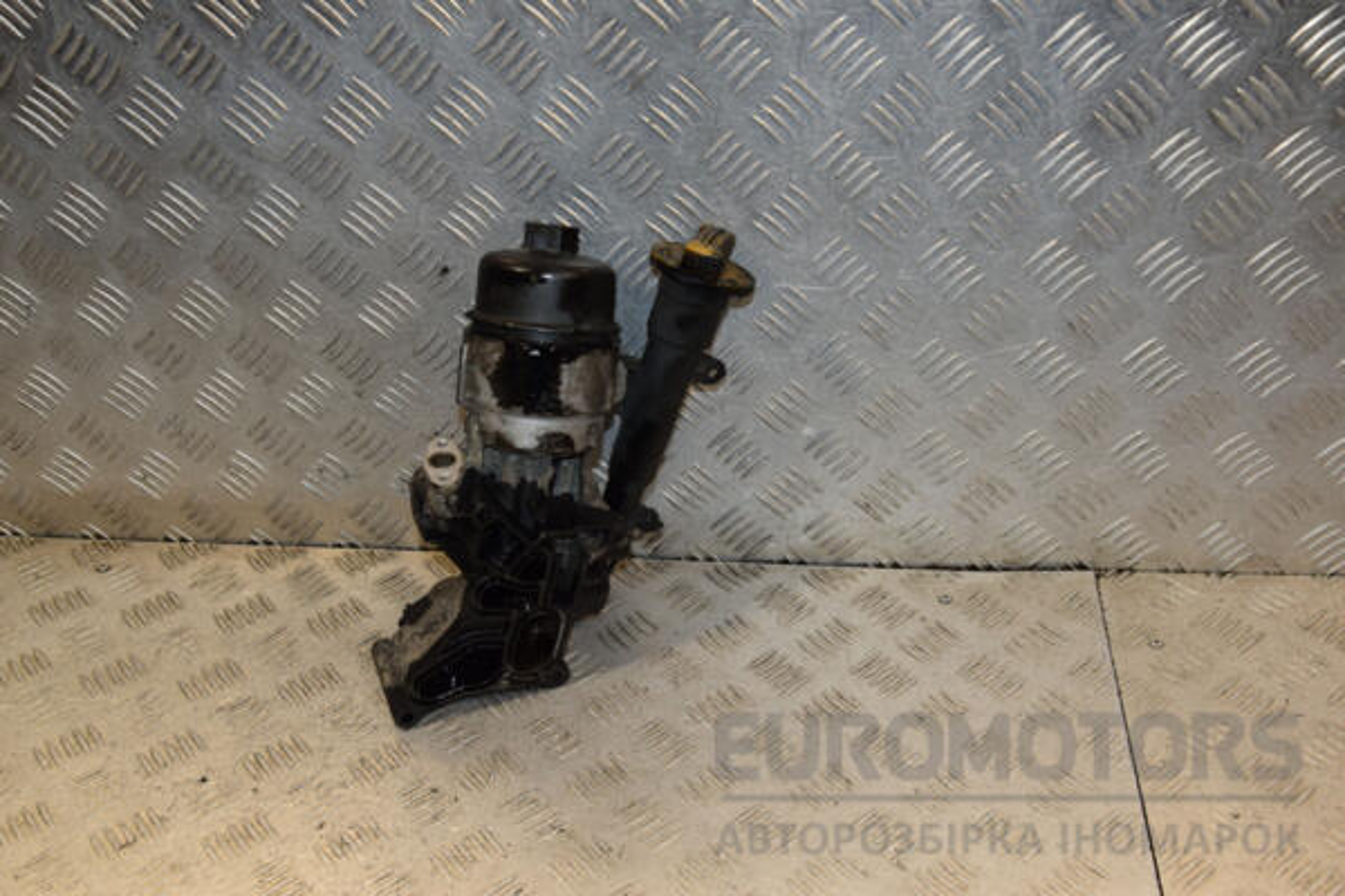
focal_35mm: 39
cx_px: 672
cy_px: 448
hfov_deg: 49.6
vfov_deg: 34.2
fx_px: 1457
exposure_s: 1/200
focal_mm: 26
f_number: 7.1
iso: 800
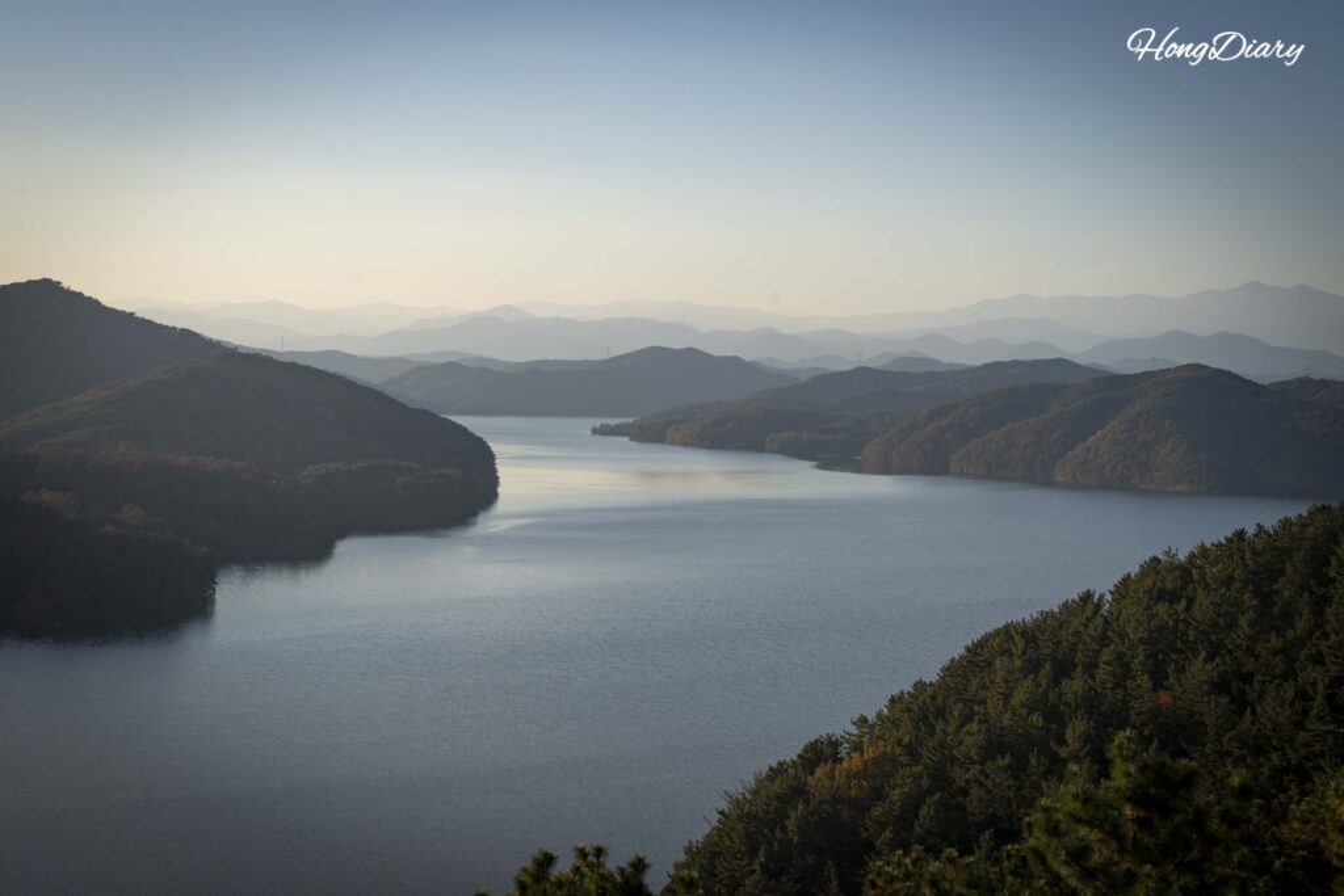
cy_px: 448
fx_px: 1867
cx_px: 672
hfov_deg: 39.6
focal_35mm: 50
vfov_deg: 27.0
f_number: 11
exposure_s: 1/160
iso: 100
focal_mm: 50
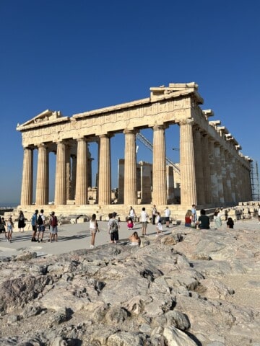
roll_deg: +0.6
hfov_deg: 53.1
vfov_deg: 67.3
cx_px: 130
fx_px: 260
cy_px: 173
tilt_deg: +7.4
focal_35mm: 26
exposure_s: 1/8696
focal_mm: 5.7
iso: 50
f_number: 1.5
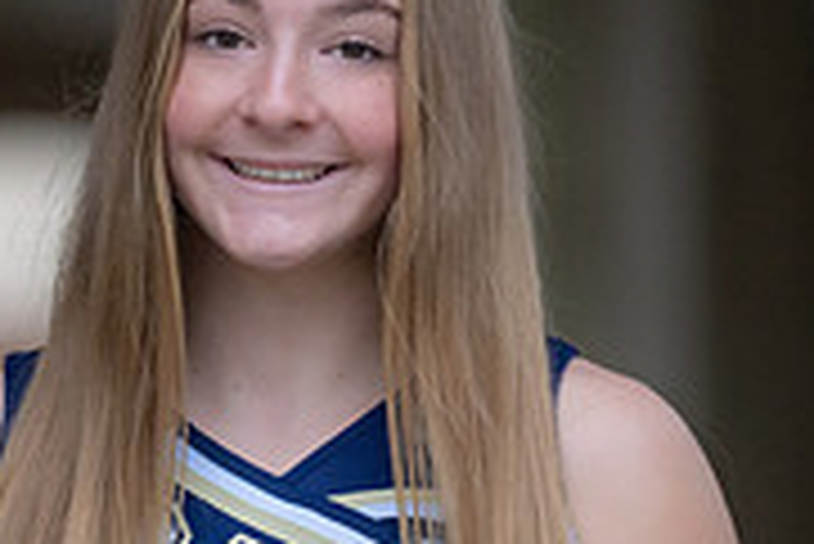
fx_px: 13917
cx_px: 310
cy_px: 427
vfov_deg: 2.2
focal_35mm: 615
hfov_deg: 3.4
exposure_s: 1/250
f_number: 2.8
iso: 2500
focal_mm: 175
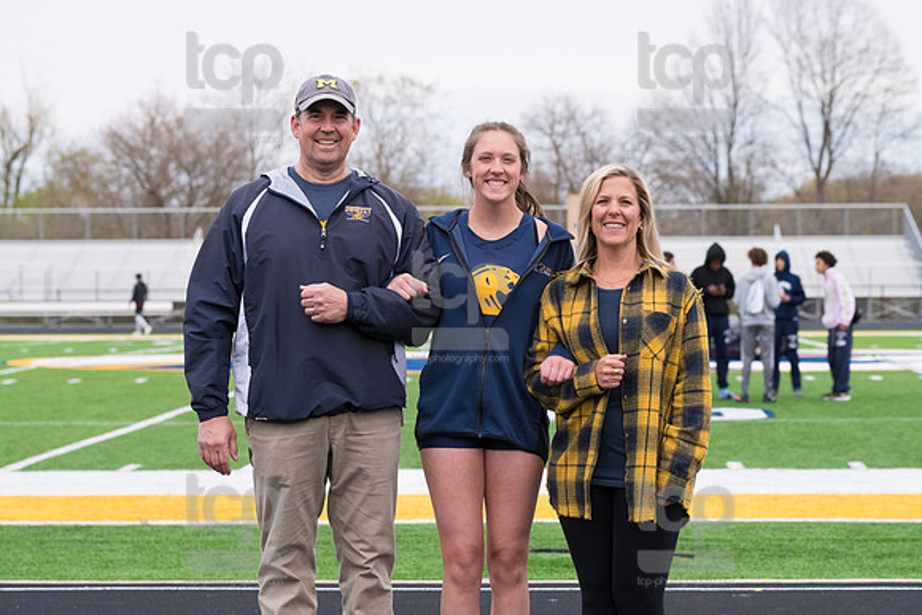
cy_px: 294
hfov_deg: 20.6
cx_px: 489
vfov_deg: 13.8
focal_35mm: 99
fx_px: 2536
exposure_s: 1/2000
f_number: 5
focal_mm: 92
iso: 1250
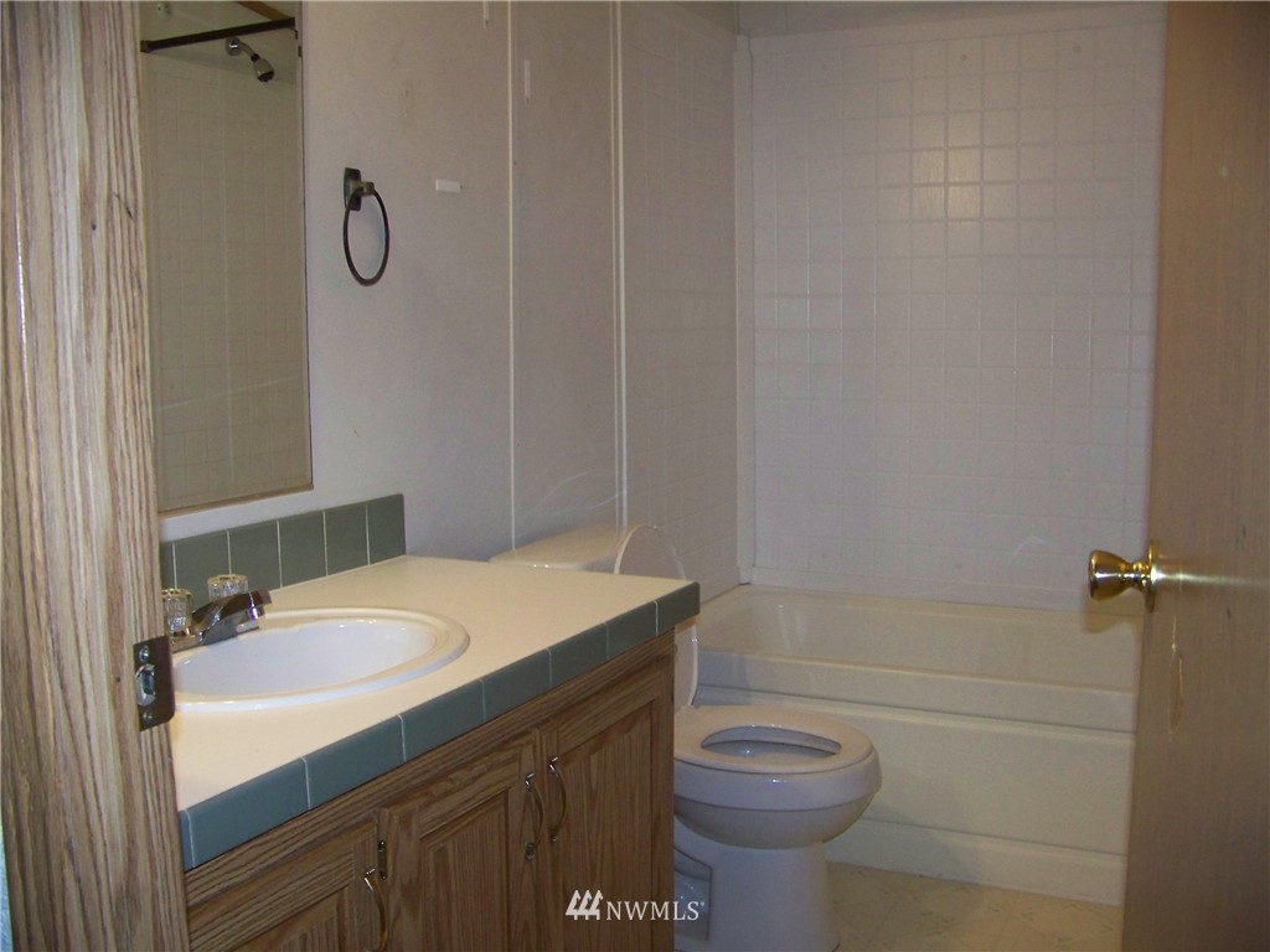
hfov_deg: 51.4
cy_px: 476
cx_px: 635
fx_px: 1321
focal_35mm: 36
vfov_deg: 39.7
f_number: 2.8
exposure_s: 1/30
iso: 200
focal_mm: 5.85
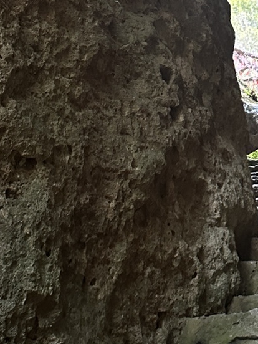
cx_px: 270
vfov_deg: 22.0
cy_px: 41
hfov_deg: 16.5
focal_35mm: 87
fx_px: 865
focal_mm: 6.86
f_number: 1.78
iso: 1000
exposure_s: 1/59
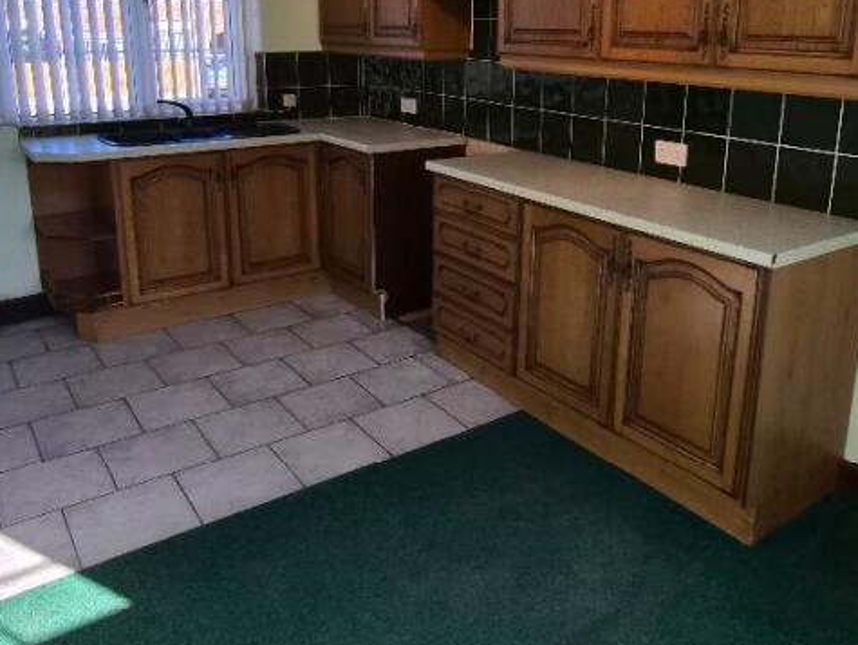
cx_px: 473
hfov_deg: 63.3
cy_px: 210
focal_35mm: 28
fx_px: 695
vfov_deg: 48.9
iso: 100
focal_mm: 2.2
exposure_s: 1/503
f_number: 2.2
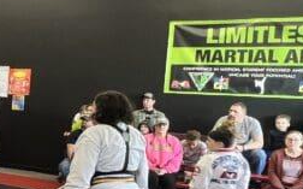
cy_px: 116
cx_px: -162
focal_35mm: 56
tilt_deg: -3.6
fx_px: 462
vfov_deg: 23.0
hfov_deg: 25.8
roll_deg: +1.2
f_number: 1.8
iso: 125
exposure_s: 1/60
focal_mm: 1.57
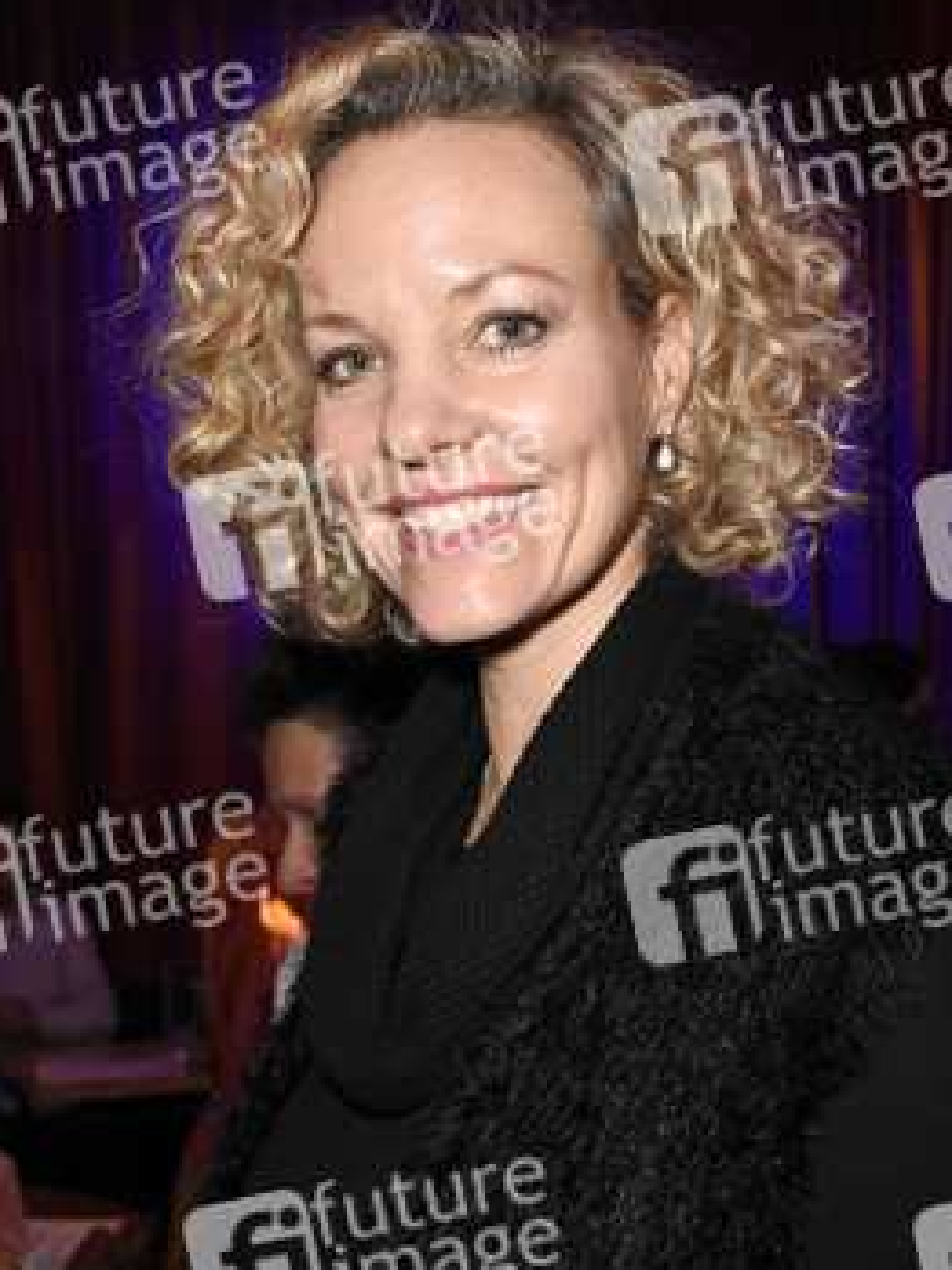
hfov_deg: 27.5
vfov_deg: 36.1
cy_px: 697
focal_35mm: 53
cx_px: 478
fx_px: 1943
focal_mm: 32
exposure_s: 1/125
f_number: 6.3
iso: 3200
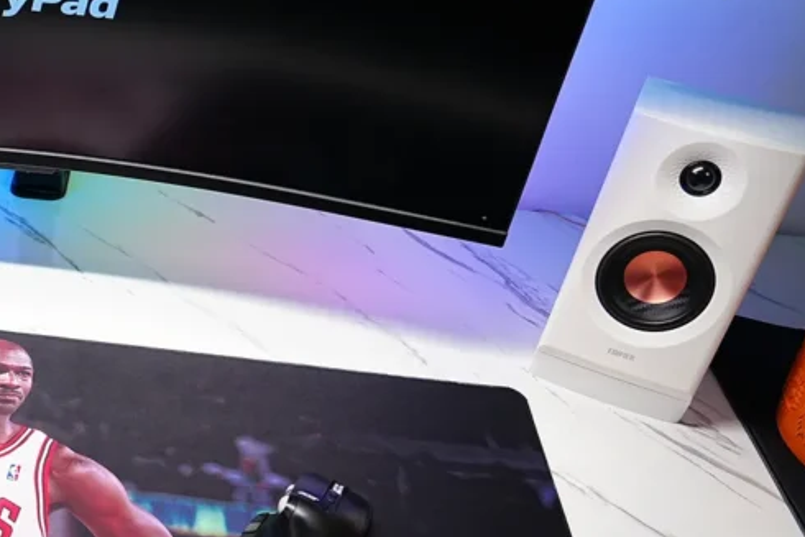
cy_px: 377
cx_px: 26
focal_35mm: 49
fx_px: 1096
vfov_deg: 27.3
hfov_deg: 36.8
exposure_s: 1/80
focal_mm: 24
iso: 640
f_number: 4
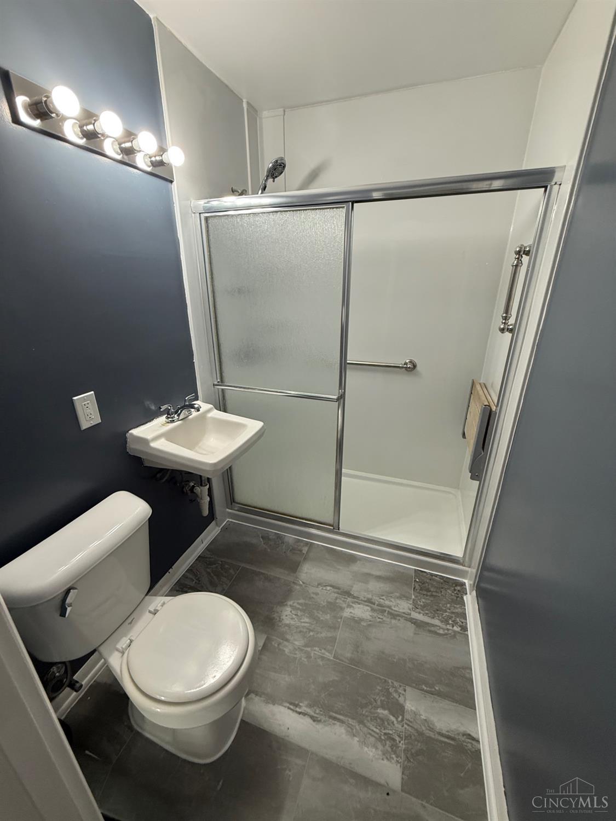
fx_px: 332
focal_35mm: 14
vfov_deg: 102.1
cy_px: 410
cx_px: 308
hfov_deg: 85.7
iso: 200
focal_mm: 2.22
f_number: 2.2
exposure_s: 1/120
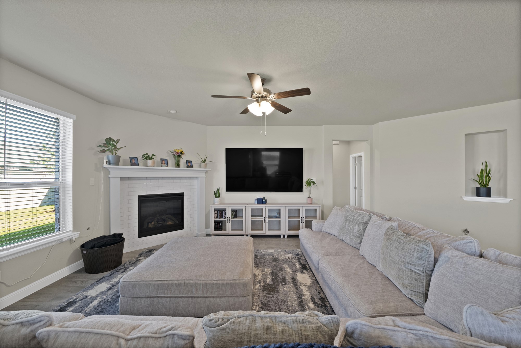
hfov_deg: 112.6
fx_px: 174
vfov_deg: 90.1
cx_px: 260
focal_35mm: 12
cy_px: 174
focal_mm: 12
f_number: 9
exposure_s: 1/2.5
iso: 640
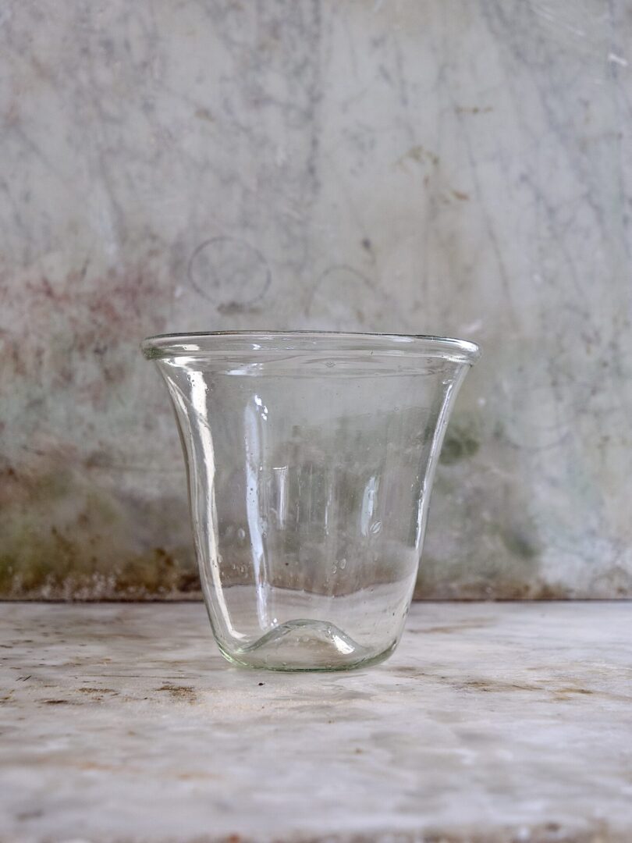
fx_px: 1655
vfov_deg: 28.6
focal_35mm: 68
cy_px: 422
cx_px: 316
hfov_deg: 21.6
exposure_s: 1/160
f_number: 4.5
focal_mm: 34
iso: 200
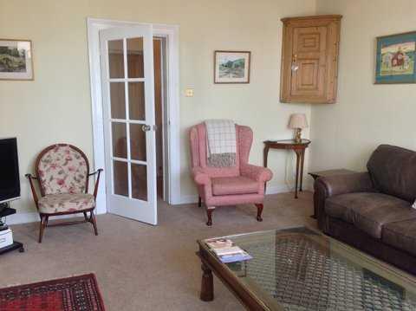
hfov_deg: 52.7
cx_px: 208
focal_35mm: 35
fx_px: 420
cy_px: 156
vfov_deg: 40.6
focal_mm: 4.28
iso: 80
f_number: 2.4
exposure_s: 1/60
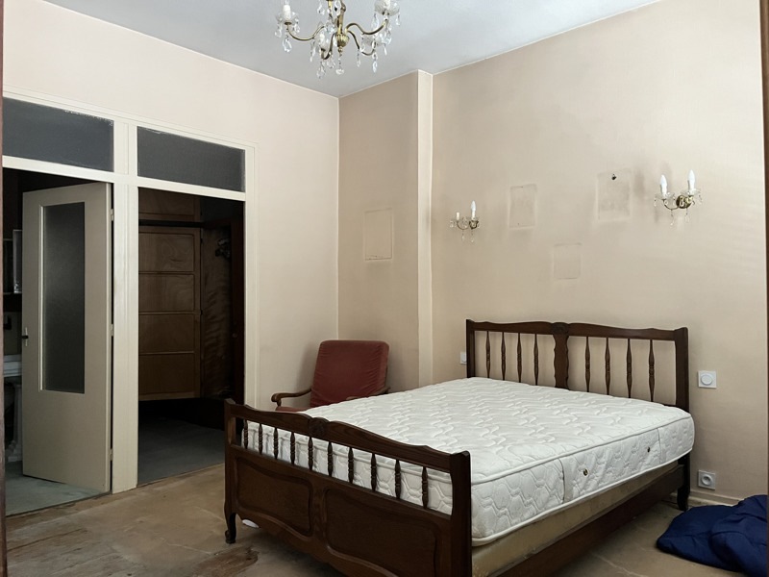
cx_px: 384
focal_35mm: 26
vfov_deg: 53.1
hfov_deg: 67.3
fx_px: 578
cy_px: 288
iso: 640
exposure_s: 1/37
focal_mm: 5.1
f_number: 1.6
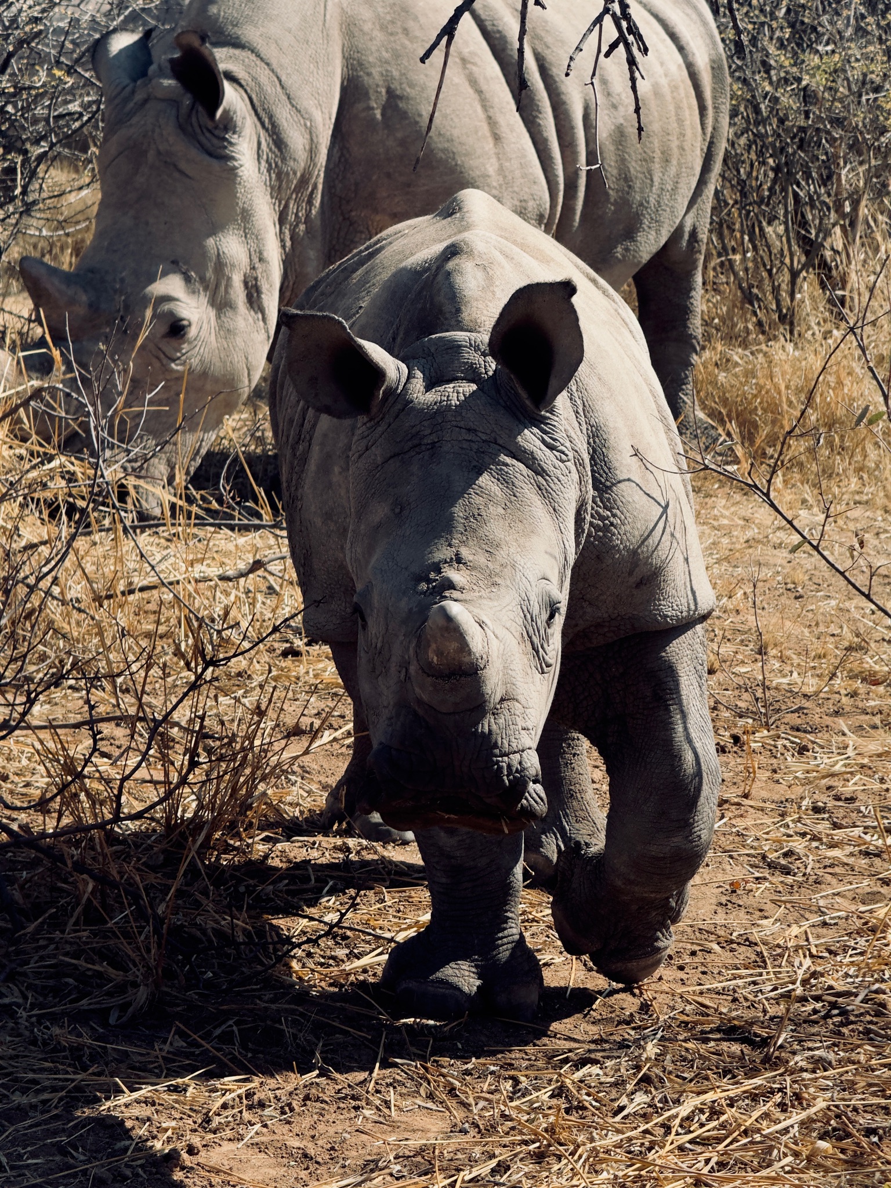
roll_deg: -1.9
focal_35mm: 120
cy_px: 594
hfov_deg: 12.3
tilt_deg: -8.4
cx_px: 446
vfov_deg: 16.4
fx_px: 4118
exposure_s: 1/963
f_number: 2.8
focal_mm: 15.66
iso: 50
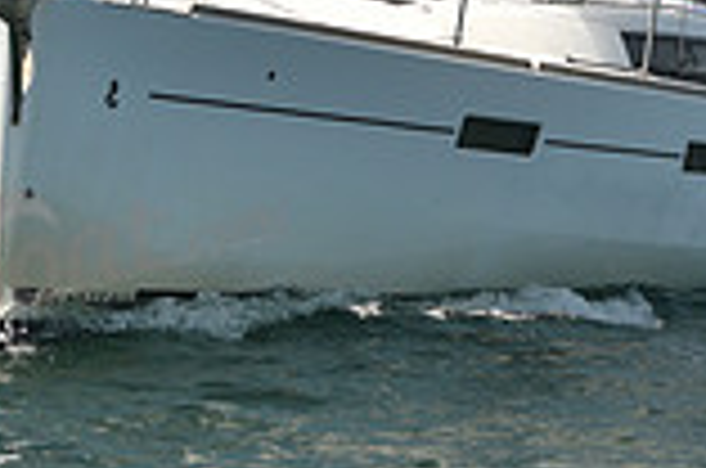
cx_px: 522
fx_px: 5656
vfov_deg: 4.7
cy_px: -11
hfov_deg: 7.1
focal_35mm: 289
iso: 250
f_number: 5
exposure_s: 1/800
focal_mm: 78
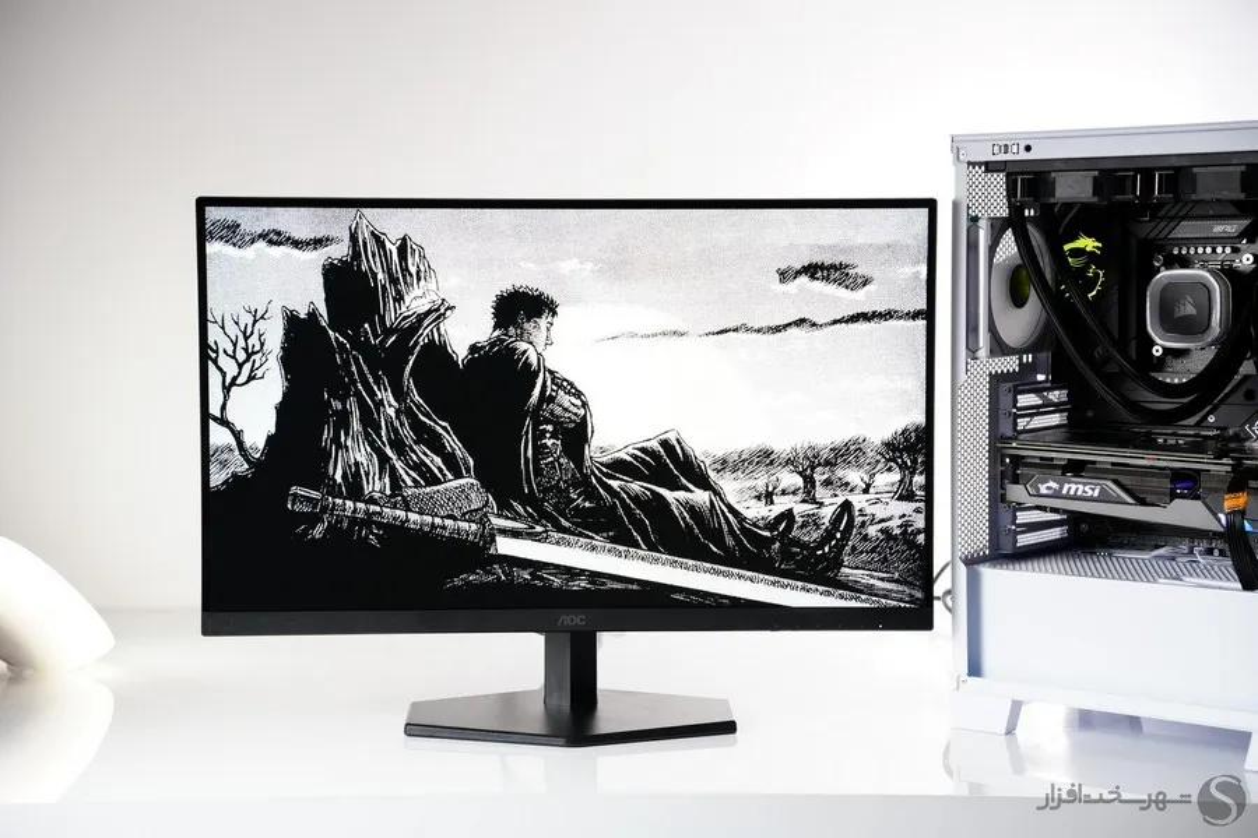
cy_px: 419
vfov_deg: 18.2
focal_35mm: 75
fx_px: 2621
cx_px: 629
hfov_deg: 27.0
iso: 400
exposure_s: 1/30
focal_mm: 50
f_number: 4.5
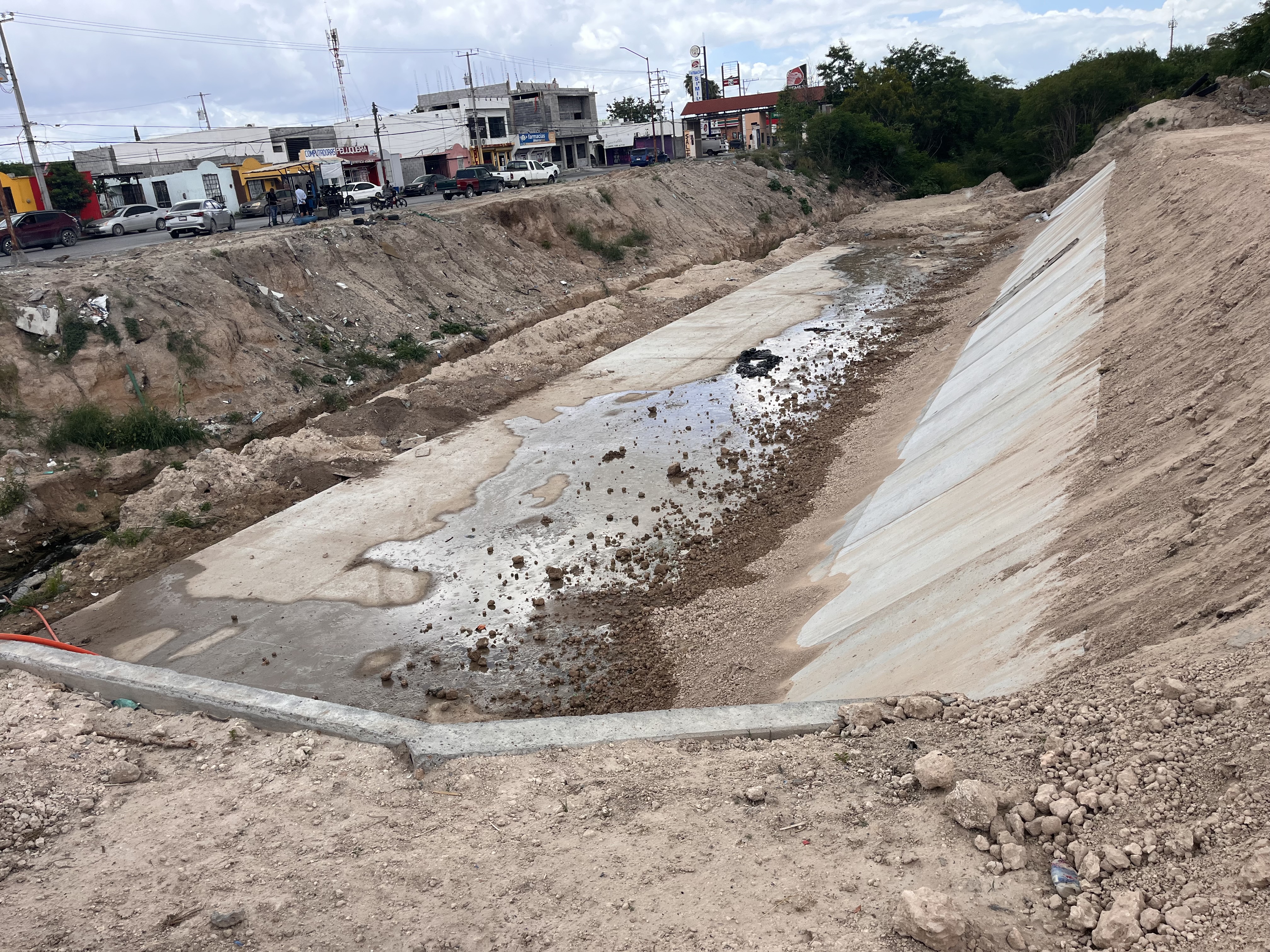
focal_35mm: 26
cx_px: 635
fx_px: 954
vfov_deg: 53.1
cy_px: 476
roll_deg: +4.8
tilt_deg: -17.3
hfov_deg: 67.3
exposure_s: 1/2410
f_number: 1.6
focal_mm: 5.1
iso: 50
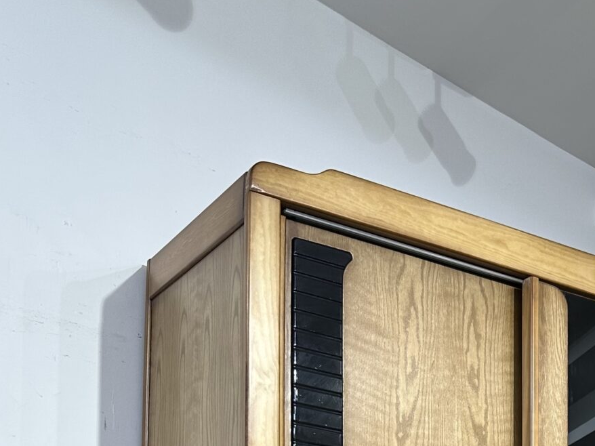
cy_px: 692
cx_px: 625
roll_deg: +0.2
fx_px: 1203
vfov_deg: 18.4
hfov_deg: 26.0
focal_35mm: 70
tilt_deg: +3.0
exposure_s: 1/100
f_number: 1.78
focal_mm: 6.86
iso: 64
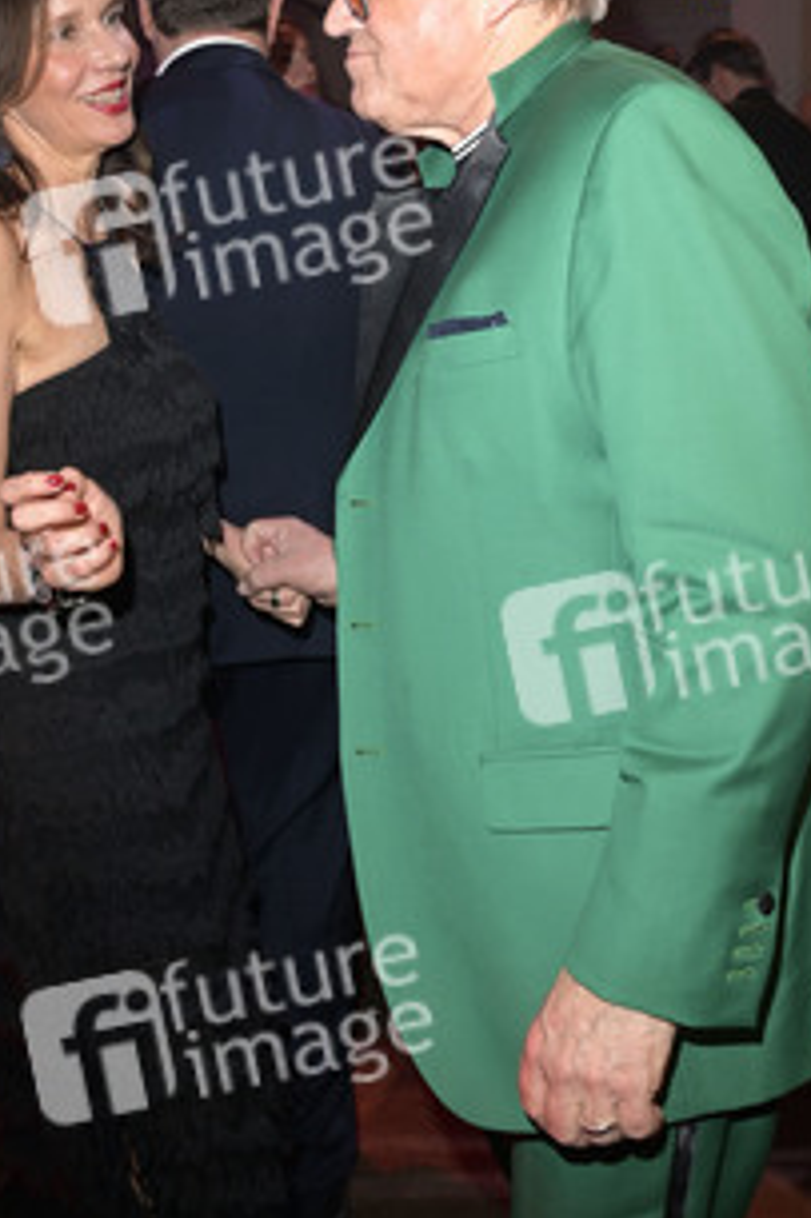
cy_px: 431
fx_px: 1421
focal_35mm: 42
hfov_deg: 31.8
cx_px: 344
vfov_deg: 45.9
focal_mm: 32
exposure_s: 1/100
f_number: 5
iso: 2500
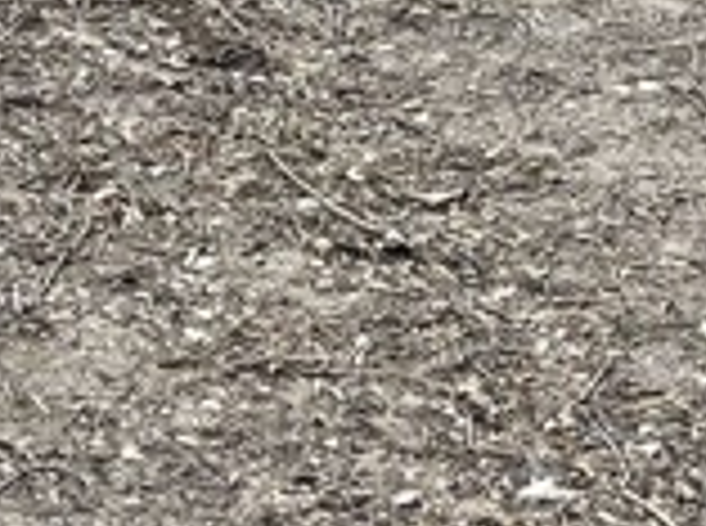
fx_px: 3459
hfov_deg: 11.2
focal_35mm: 170
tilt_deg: +2.0
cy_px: -1173
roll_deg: +0.9
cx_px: -360
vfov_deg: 7.4
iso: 32
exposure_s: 1/191
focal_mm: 4.2
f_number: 1.6
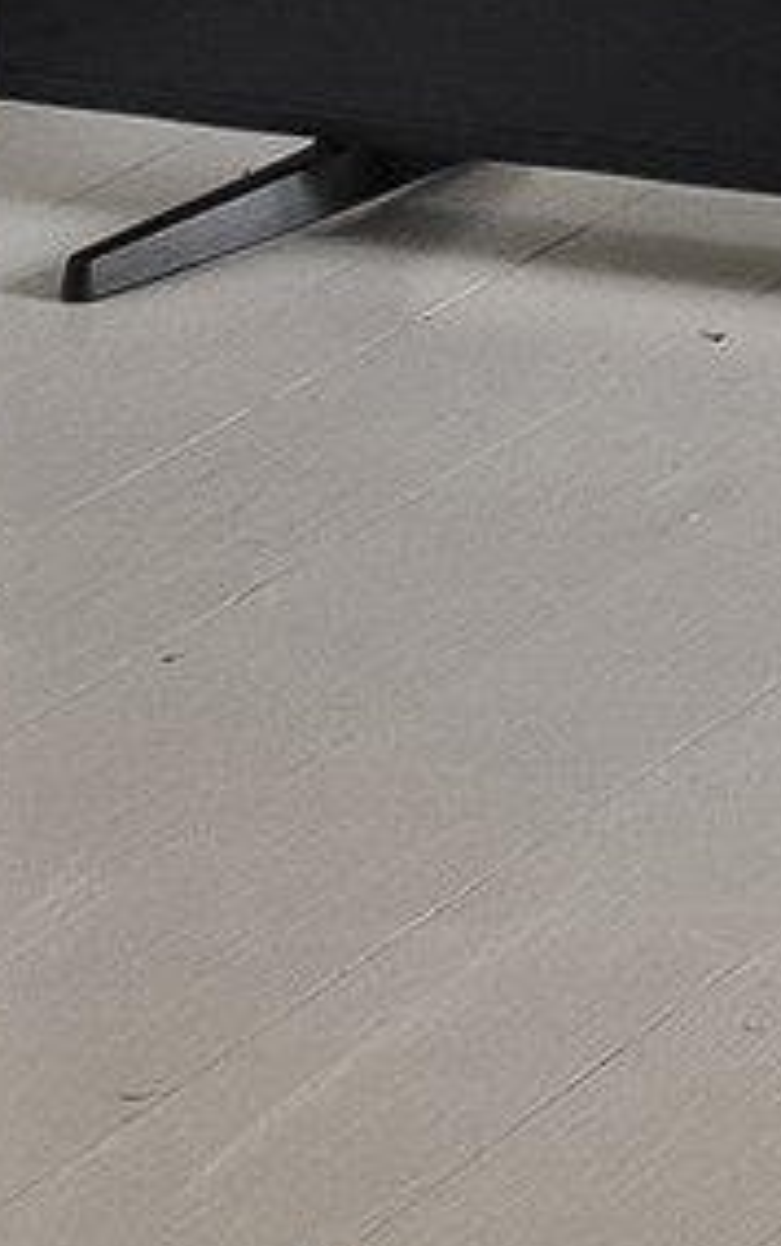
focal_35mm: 218
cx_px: 2519
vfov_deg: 8.3
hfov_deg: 5.6
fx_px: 7399
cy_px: -2334
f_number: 8
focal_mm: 13.5
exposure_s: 1/4
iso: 200
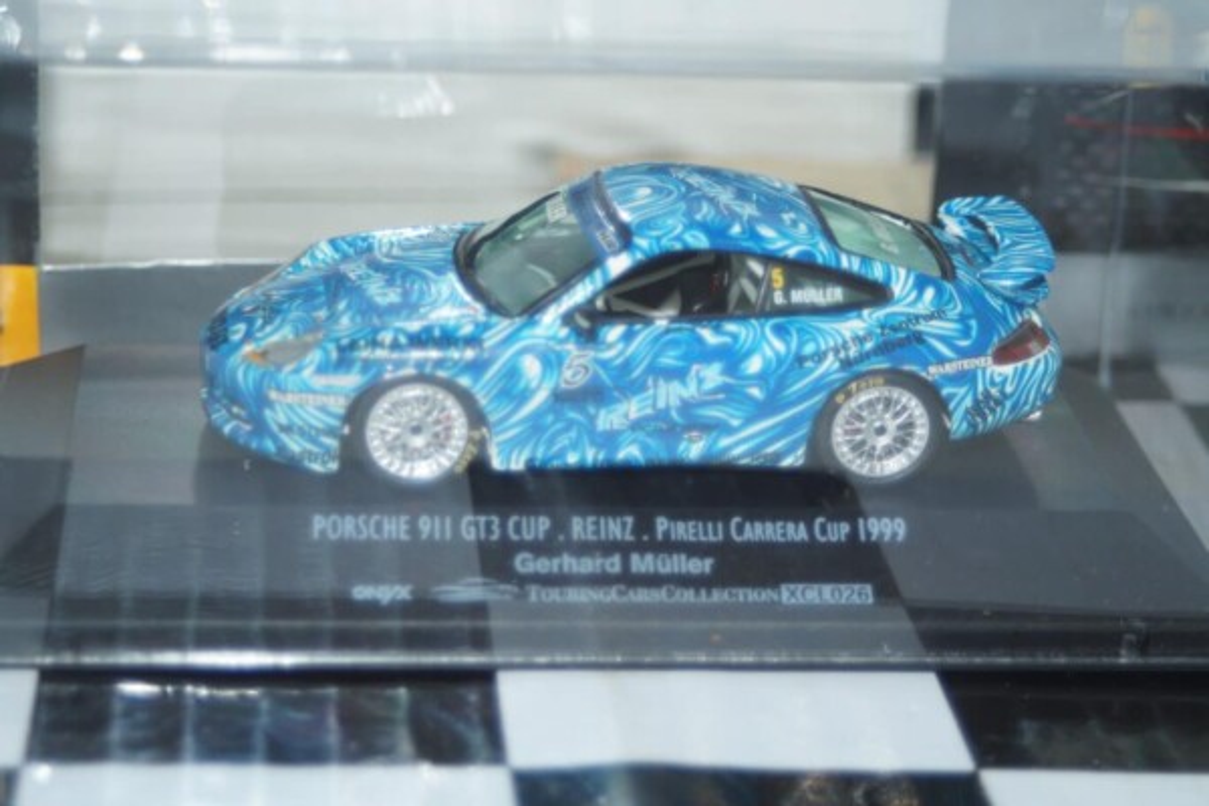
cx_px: 604
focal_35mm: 90
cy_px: 403
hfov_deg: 22.6
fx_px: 3022
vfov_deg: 15.2
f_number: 5.6
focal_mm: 60
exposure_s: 1/80
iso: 400
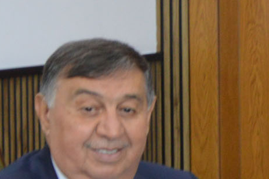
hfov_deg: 8.4
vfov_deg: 6.2
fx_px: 1643
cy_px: 45
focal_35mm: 220
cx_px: 683
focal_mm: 24
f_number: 3.8
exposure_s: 1/60
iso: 640
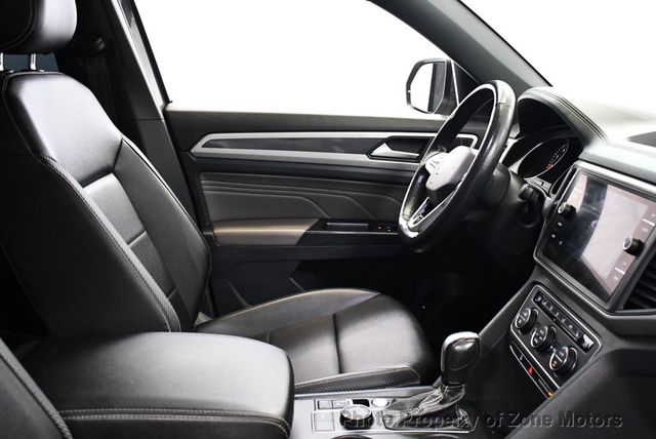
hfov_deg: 53.1
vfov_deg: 36.9
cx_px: 328
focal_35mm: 36
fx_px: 657
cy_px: 220
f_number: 3.5
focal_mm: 18
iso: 3200
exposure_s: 1/60
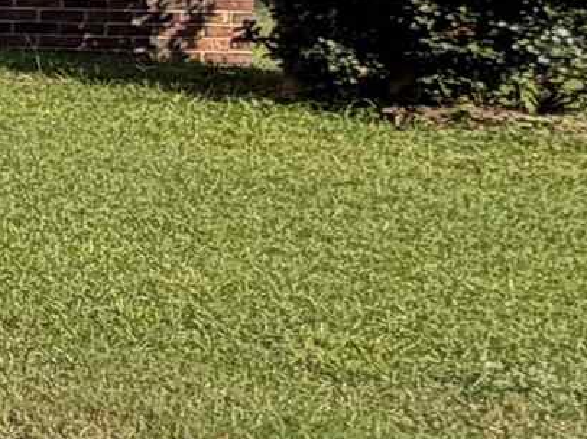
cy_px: -146
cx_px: -1599
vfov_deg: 13.4
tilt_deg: -3.7
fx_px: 1796
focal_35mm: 106
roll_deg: +0.4
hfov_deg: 8.9
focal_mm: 2.22
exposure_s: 1/770
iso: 25
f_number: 2.2
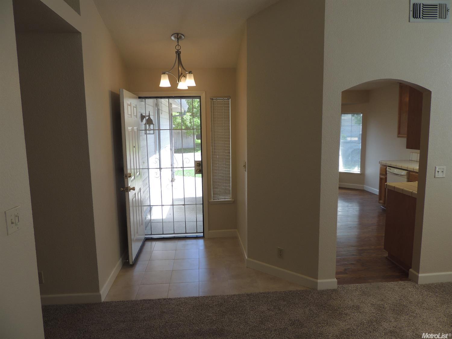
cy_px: 170
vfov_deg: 56.8
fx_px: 313
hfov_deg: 71.6
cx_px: 226
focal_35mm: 24
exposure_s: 1/80
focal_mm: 4.3
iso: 100
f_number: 3
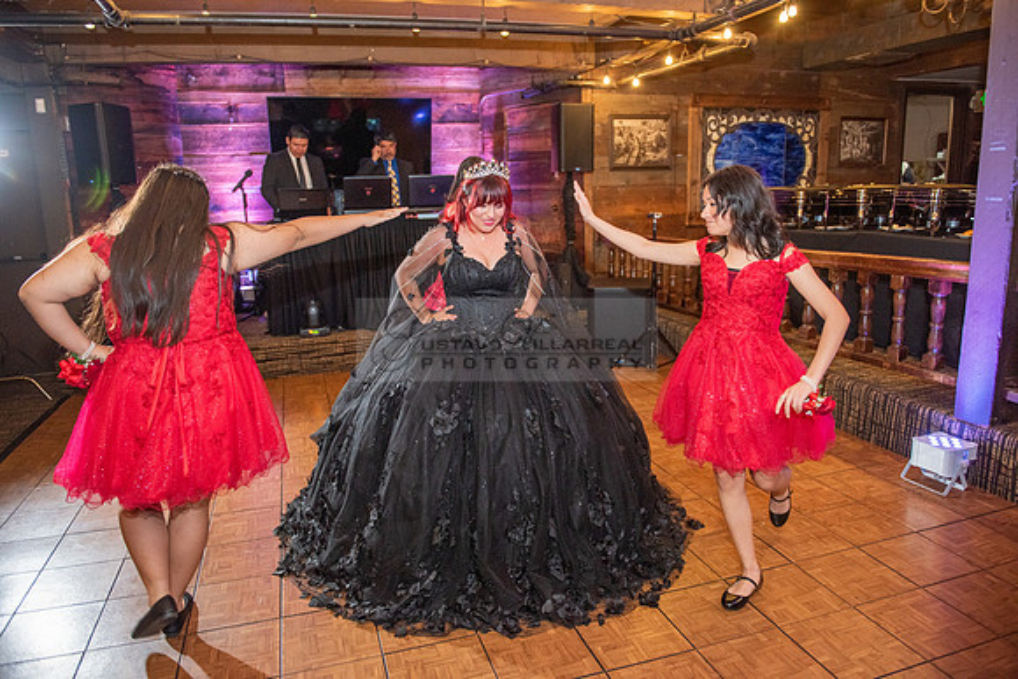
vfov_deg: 53.2
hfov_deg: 73.7
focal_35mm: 24
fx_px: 679
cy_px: 340
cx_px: 509
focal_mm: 24
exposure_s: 1/160
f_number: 2.8
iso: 1250
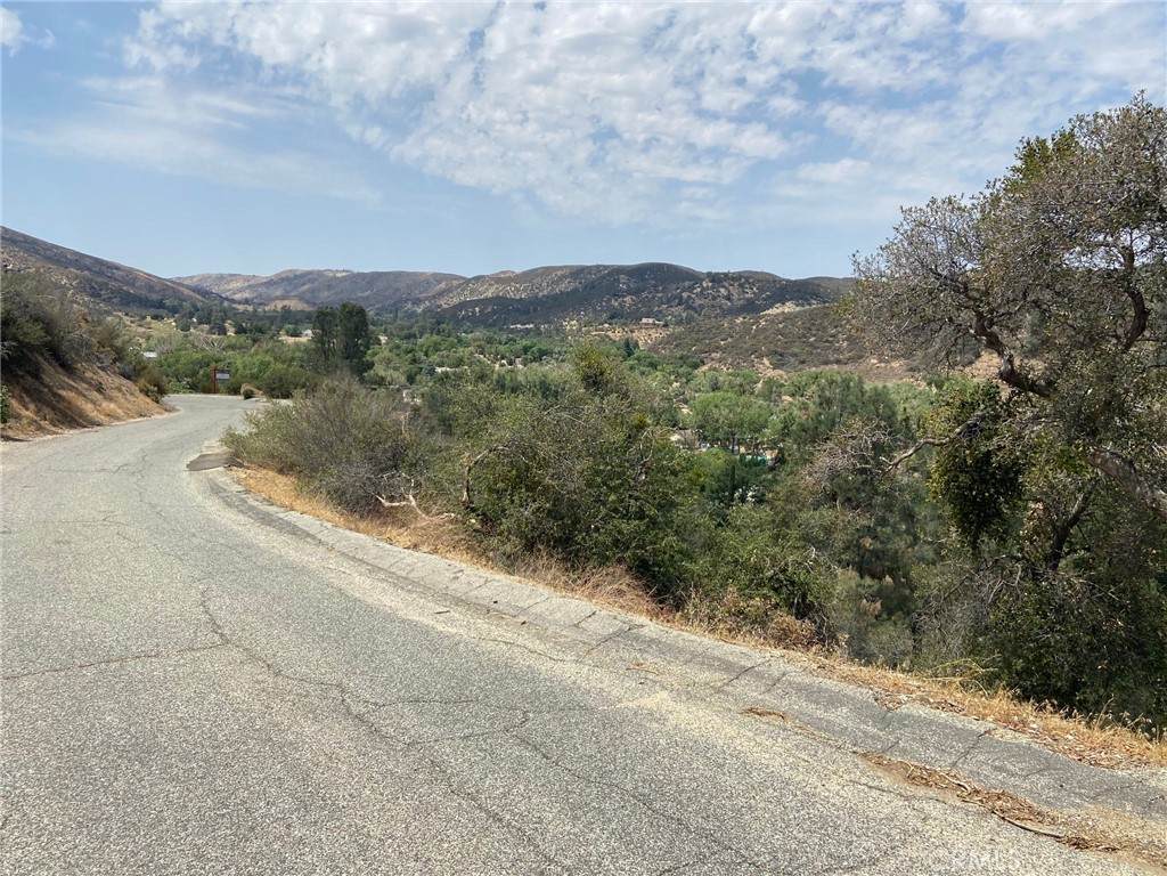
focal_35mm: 26
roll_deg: -2.7
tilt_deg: -6.8
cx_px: 584
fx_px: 877
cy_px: 438
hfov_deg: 67.3
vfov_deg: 53.1
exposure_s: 1/3846
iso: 32
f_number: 1.8
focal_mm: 4.25
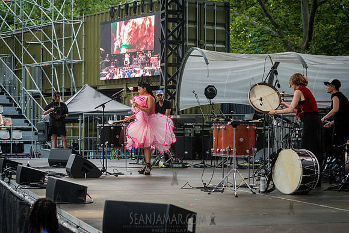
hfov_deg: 23.6
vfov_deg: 15.9
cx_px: 174
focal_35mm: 86
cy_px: 116
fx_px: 834
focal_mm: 86
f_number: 4
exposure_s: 1/320
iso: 1000
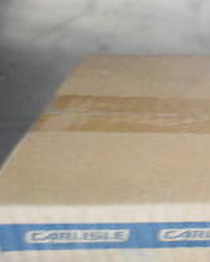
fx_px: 838
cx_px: 360
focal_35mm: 108
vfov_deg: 17.7
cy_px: 174
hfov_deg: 13.1
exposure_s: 1/40
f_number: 3.8
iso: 10000
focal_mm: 24
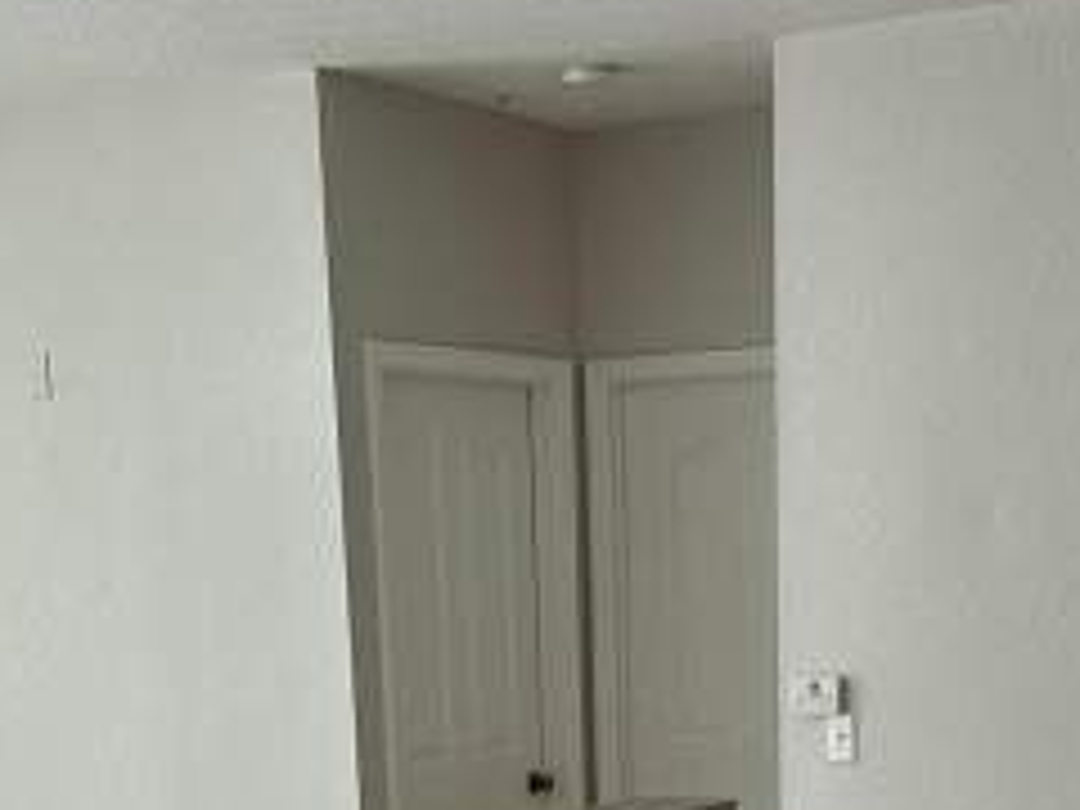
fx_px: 2496
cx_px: 598
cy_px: 994
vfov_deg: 17.5
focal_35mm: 80
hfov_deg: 24.4
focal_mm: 6.76
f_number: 1.78
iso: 200
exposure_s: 1/120
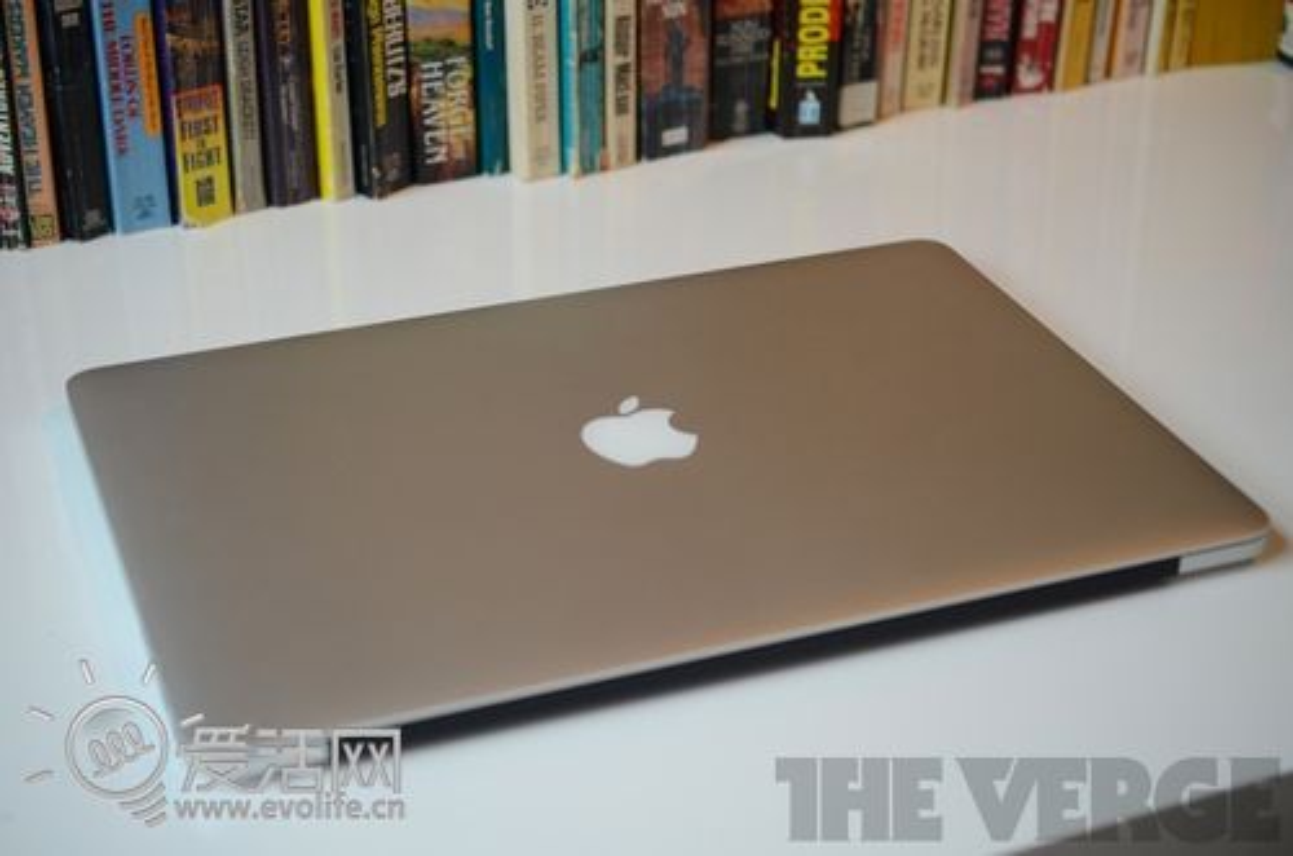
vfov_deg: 22.5
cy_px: 428
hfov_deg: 33.5
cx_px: 646
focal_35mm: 60
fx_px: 2150
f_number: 2.8
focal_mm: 40
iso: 400
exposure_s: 1/200
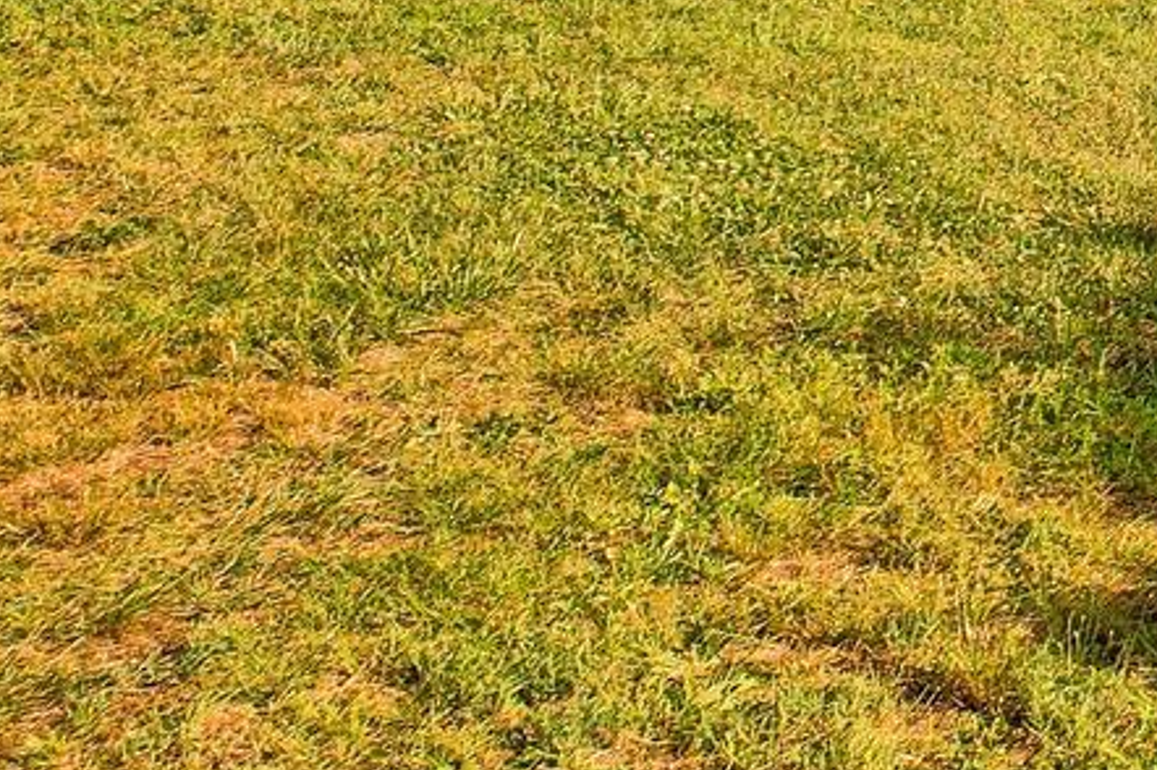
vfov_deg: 12.4
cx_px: 2034
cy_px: -554
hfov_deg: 16.8
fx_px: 3276
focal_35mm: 102
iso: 100
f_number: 2.8
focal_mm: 8.38
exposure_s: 1/400
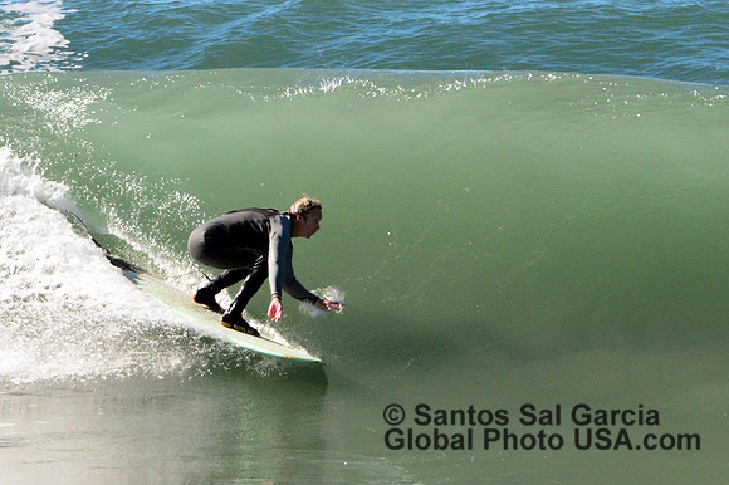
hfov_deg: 3.8
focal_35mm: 550
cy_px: 242
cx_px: 364
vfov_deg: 2.5
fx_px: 11131
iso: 2500
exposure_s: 1/4000
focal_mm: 550
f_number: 8
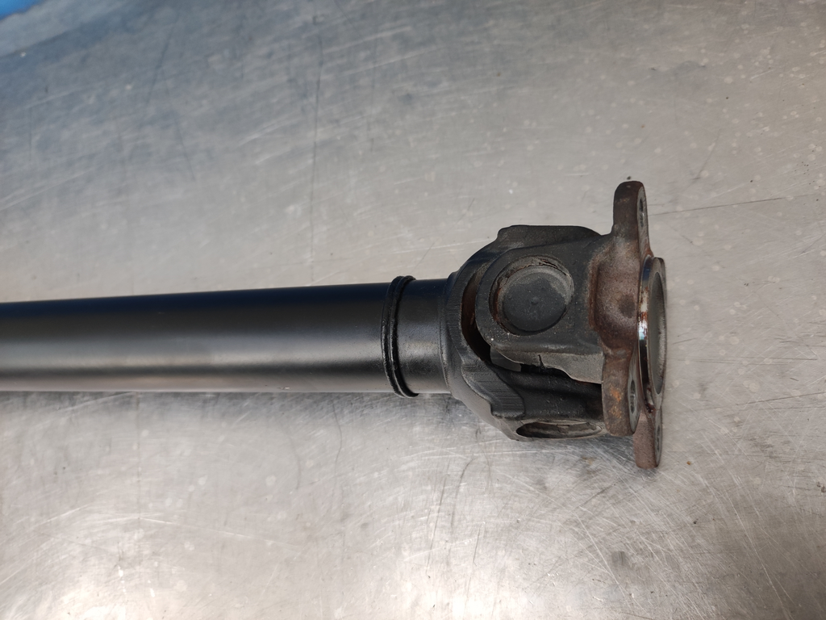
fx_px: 597
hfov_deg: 69.4
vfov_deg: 54.9
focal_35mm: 25
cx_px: 413
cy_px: 310
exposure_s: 1/100
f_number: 1.79
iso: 442
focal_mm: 4.7
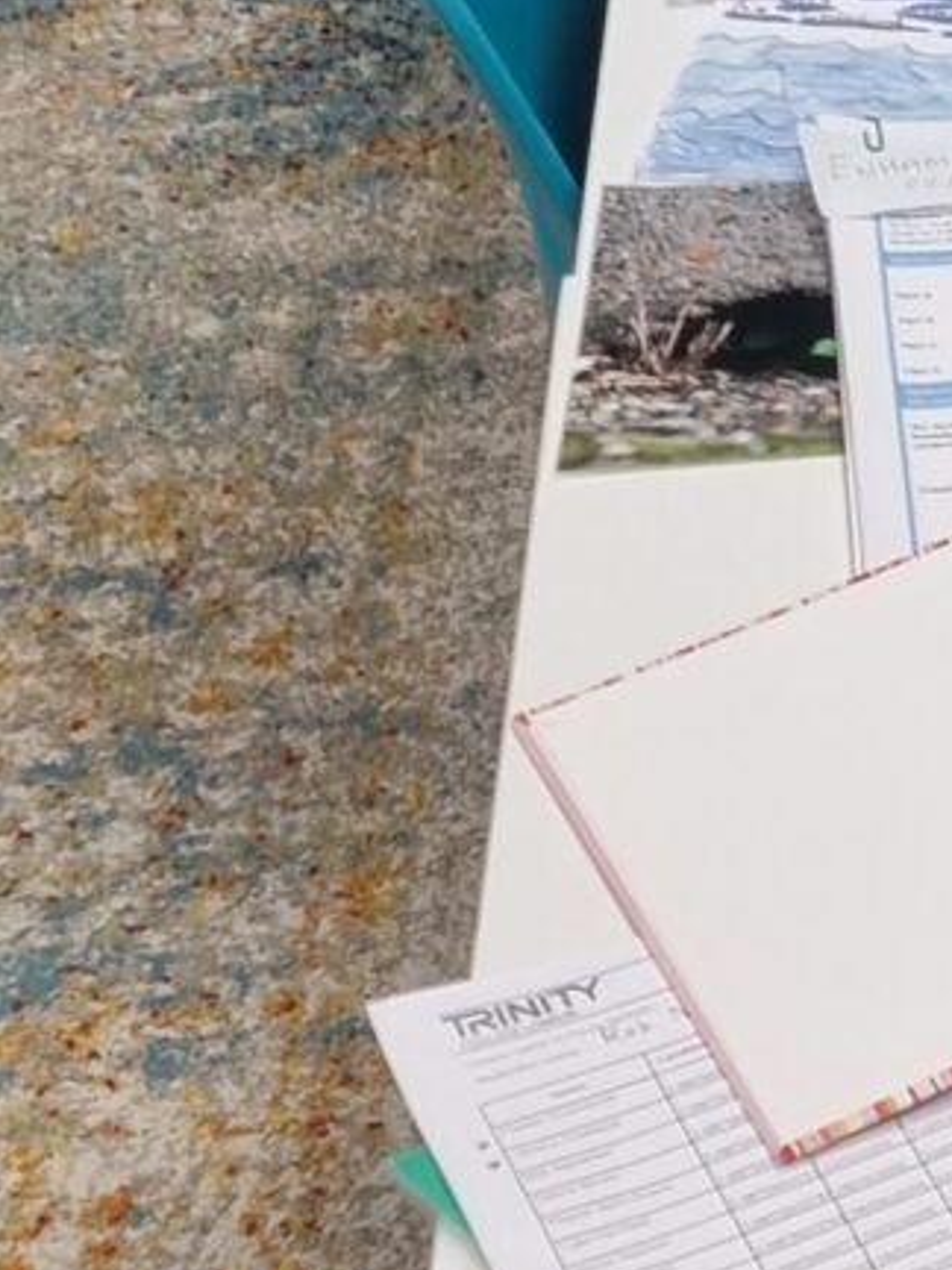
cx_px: 2724
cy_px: -50
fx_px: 5647
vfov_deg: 12.6
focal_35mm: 154
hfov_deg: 8.3
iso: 64
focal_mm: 5.4
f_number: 1.8
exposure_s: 1/54
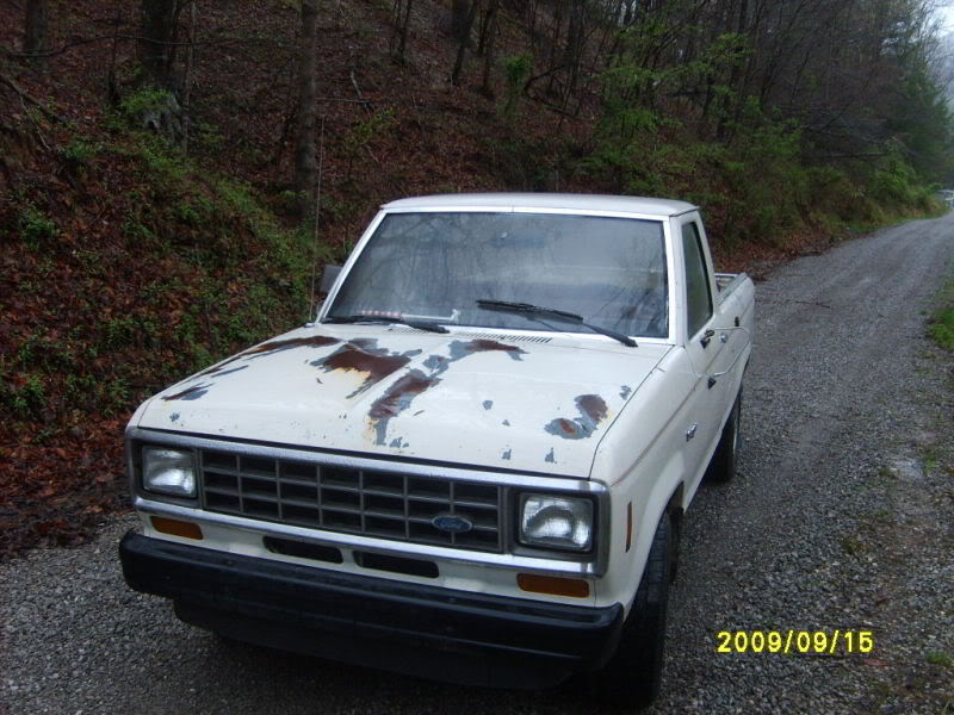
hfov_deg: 52.6
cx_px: 477
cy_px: 358
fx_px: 965
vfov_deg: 40.7
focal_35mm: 35
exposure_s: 1/30
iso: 50
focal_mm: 5.8
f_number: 2.8
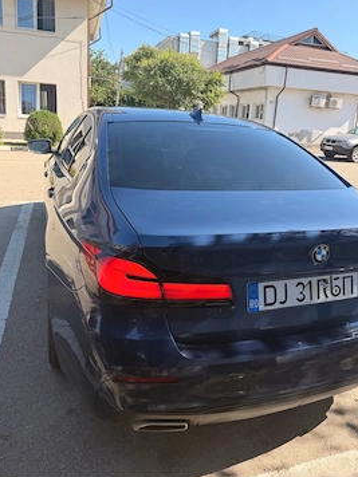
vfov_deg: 65.1
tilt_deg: -10.4
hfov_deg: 51.3
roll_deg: -3.2
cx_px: 197
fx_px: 372
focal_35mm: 27
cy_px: 212
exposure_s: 1/1585
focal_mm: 6.76
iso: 80
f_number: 1.78
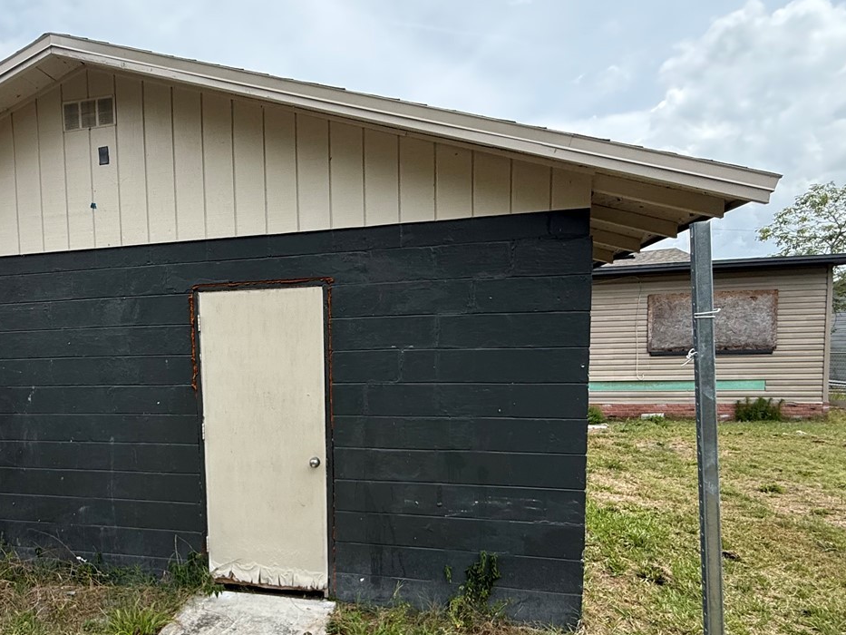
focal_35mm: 24
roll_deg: -1.2
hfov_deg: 68.9
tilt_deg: -1.3
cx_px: 259
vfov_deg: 56.3
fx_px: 587
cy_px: 385
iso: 50
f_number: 2.2
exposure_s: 1/686
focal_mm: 2.22
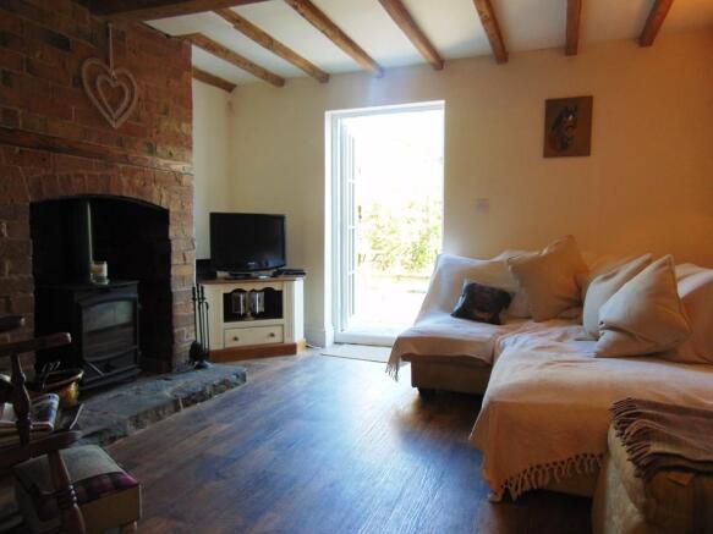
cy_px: 267
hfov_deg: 69.4
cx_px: 356
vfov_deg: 54.9
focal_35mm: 25
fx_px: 515
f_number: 3
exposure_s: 1/30
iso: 80
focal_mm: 4.5
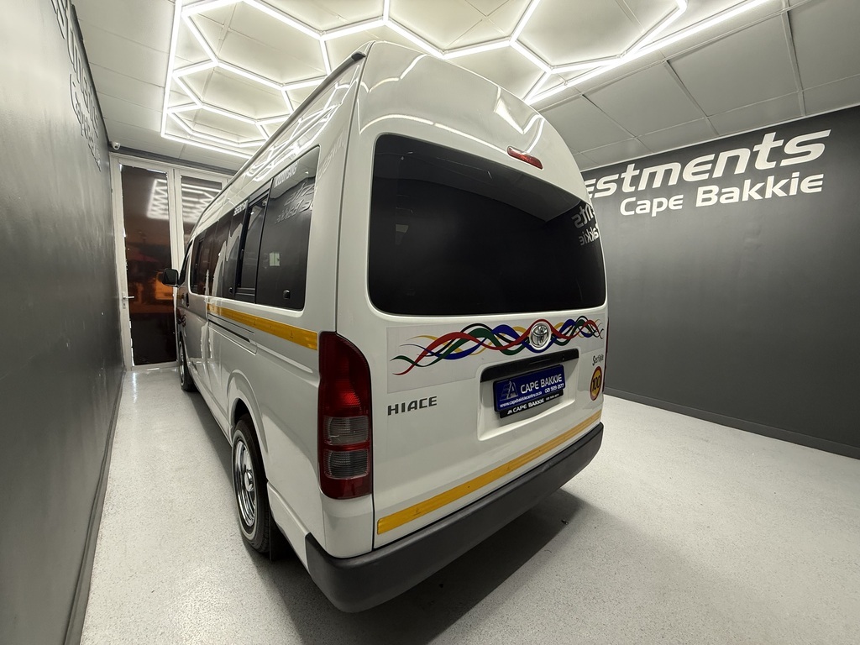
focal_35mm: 14
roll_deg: -2.0
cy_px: 322
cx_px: 430
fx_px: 348
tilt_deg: -6.2
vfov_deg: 85.7
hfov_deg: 102.1
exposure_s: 1/50
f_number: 2.2
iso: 200
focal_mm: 2.22
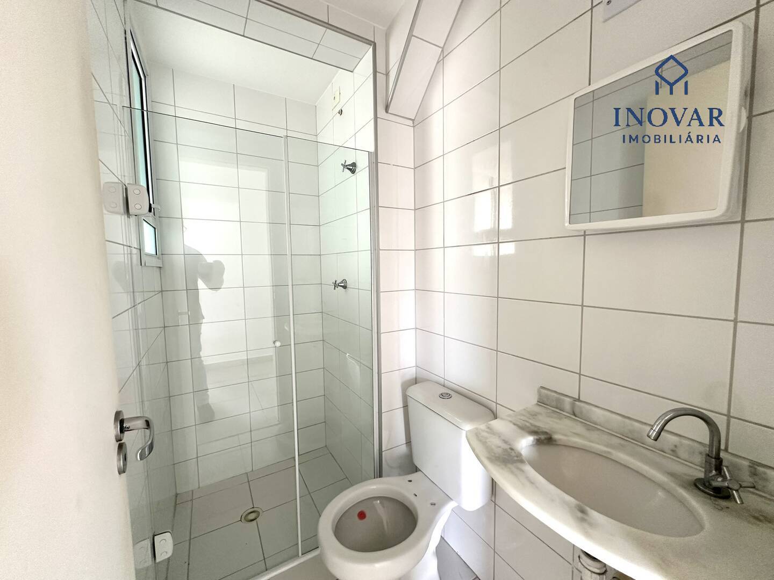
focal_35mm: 14
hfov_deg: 102.1
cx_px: 387
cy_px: 290
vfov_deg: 85.7
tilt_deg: -3.7
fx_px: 313
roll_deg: +0.2
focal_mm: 2.22
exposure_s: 1/99
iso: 160
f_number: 2.2
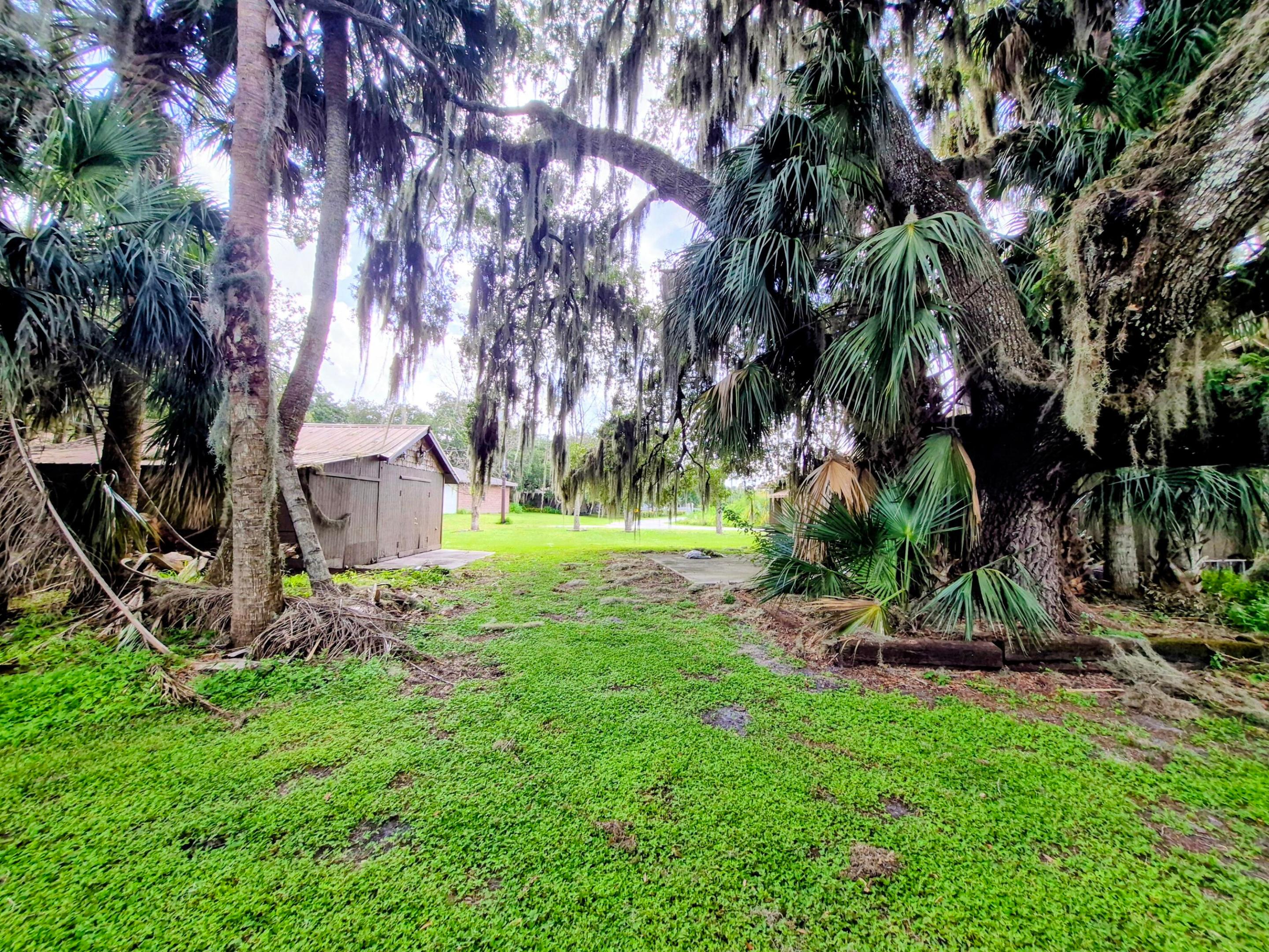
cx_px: 634
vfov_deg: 89.9
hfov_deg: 106.2
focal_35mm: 13
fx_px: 477
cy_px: 476
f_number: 2.2
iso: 40
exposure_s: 1/286
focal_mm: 1.74
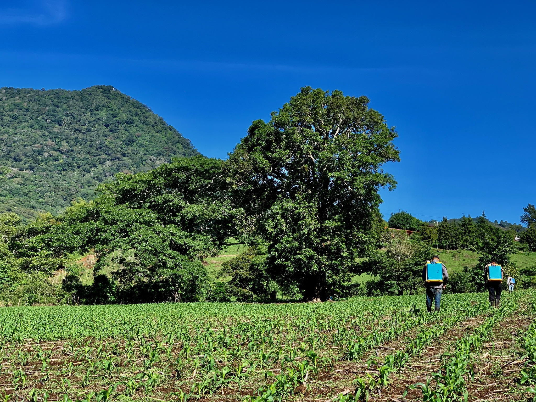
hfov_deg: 36.8
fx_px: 805
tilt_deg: +5.5
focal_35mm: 52
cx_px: 268
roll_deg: -2.5
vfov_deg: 28.0
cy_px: 201
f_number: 2.4
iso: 16
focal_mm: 6
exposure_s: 1/695
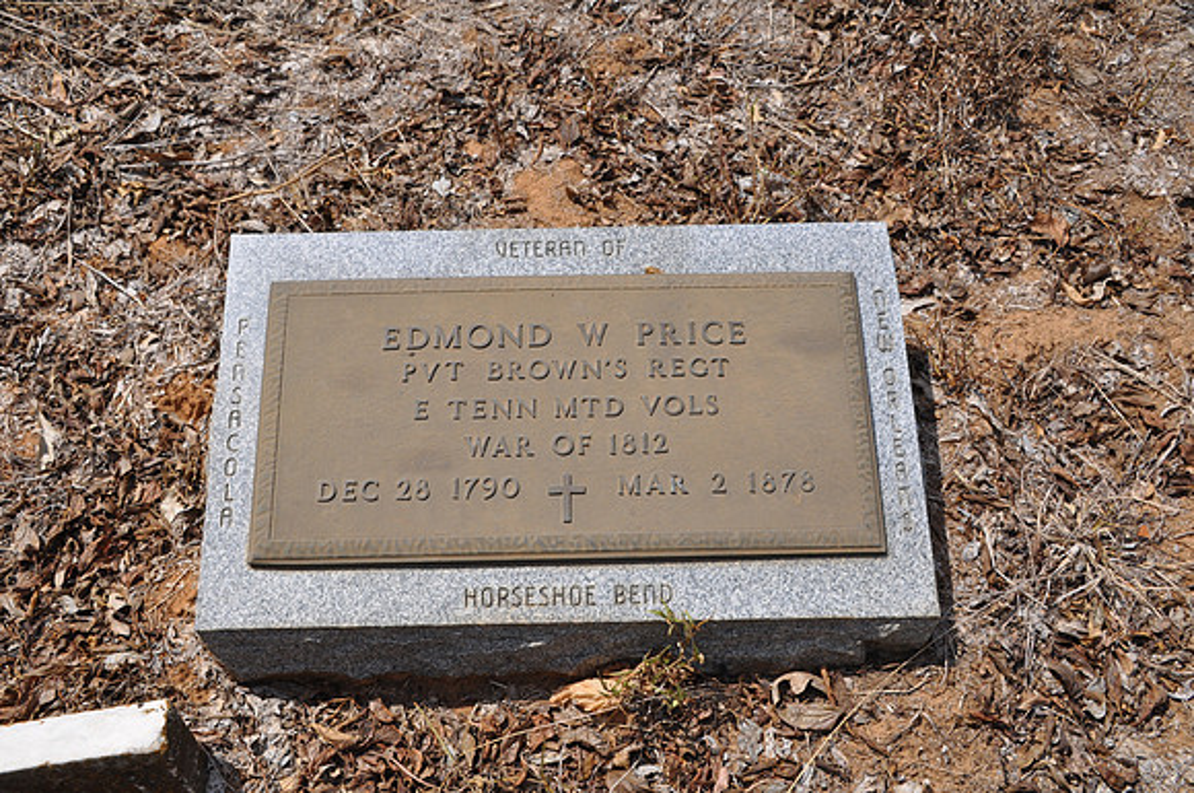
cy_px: 396
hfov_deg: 49.6
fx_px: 1292
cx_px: 597
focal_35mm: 39
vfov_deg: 34.1
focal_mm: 26
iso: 200
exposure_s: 1/160
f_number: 13
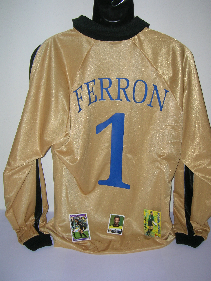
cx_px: 110
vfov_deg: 49.0
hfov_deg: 37.7
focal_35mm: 38
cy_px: 137
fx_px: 309
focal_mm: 5.7
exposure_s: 1/60.1
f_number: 2.9
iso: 50
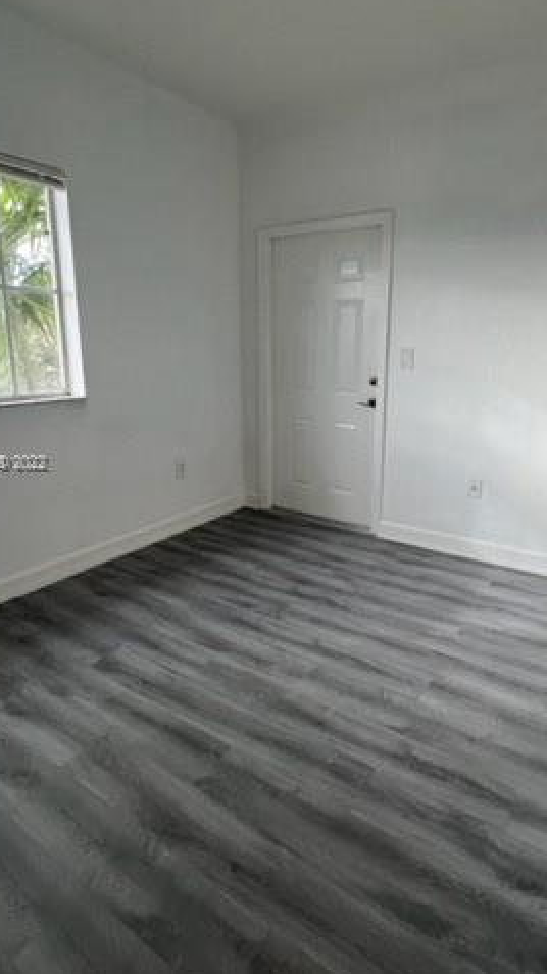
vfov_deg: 89.5
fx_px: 490
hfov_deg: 58.2
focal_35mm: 19
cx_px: 302
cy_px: 464
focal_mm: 1.57
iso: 80
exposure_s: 1/122
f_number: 1.8
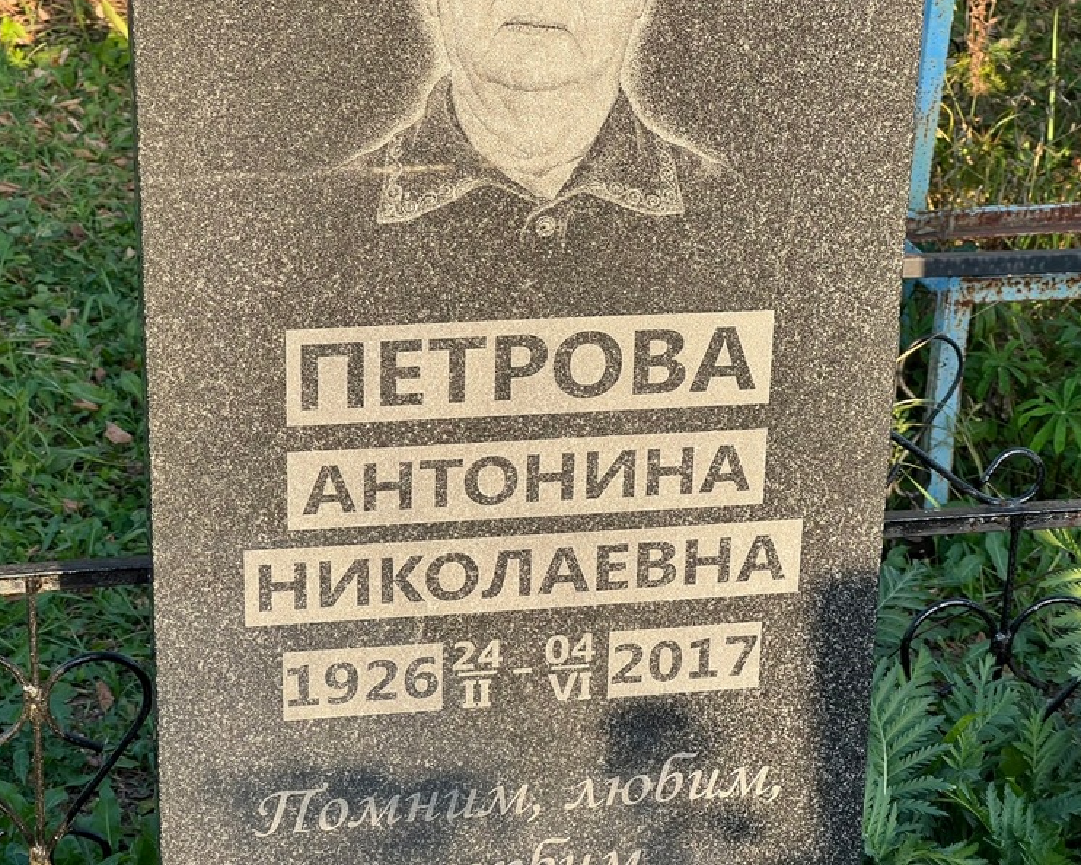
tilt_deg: -22.9
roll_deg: -2.6
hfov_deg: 23.6
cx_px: 535
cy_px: 431
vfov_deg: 19.0
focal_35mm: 81
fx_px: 2592
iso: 32
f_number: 2.8
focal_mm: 9
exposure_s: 1/127
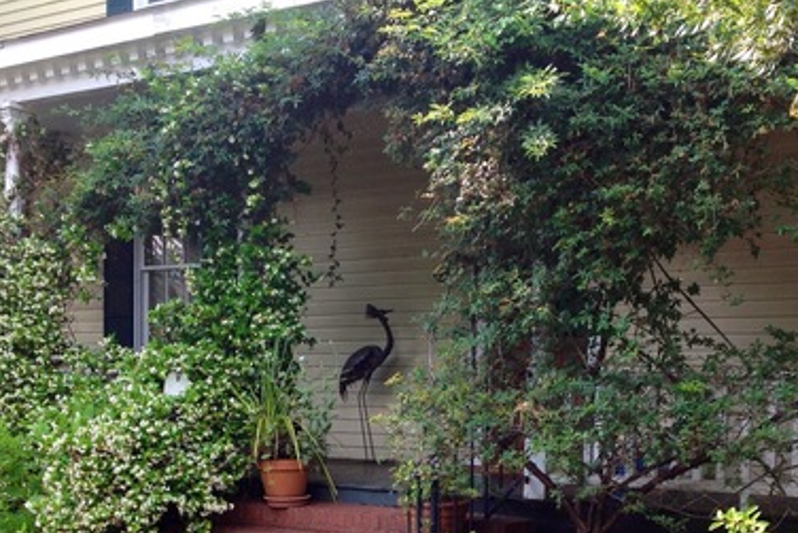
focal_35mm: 58
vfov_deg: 22.9
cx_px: 435
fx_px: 1286
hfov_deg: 34.4
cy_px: 459
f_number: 2.4
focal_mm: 4.28
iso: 50
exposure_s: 1/343
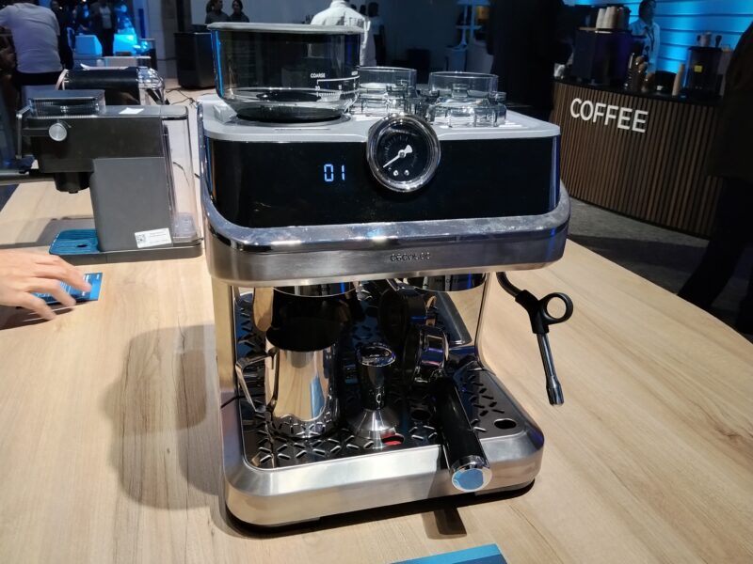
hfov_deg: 61.7
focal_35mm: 29
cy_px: 282
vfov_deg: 48.2
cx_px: 376
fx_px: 631
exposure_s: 1/50
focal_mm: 3.96
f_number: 1.8
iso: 80
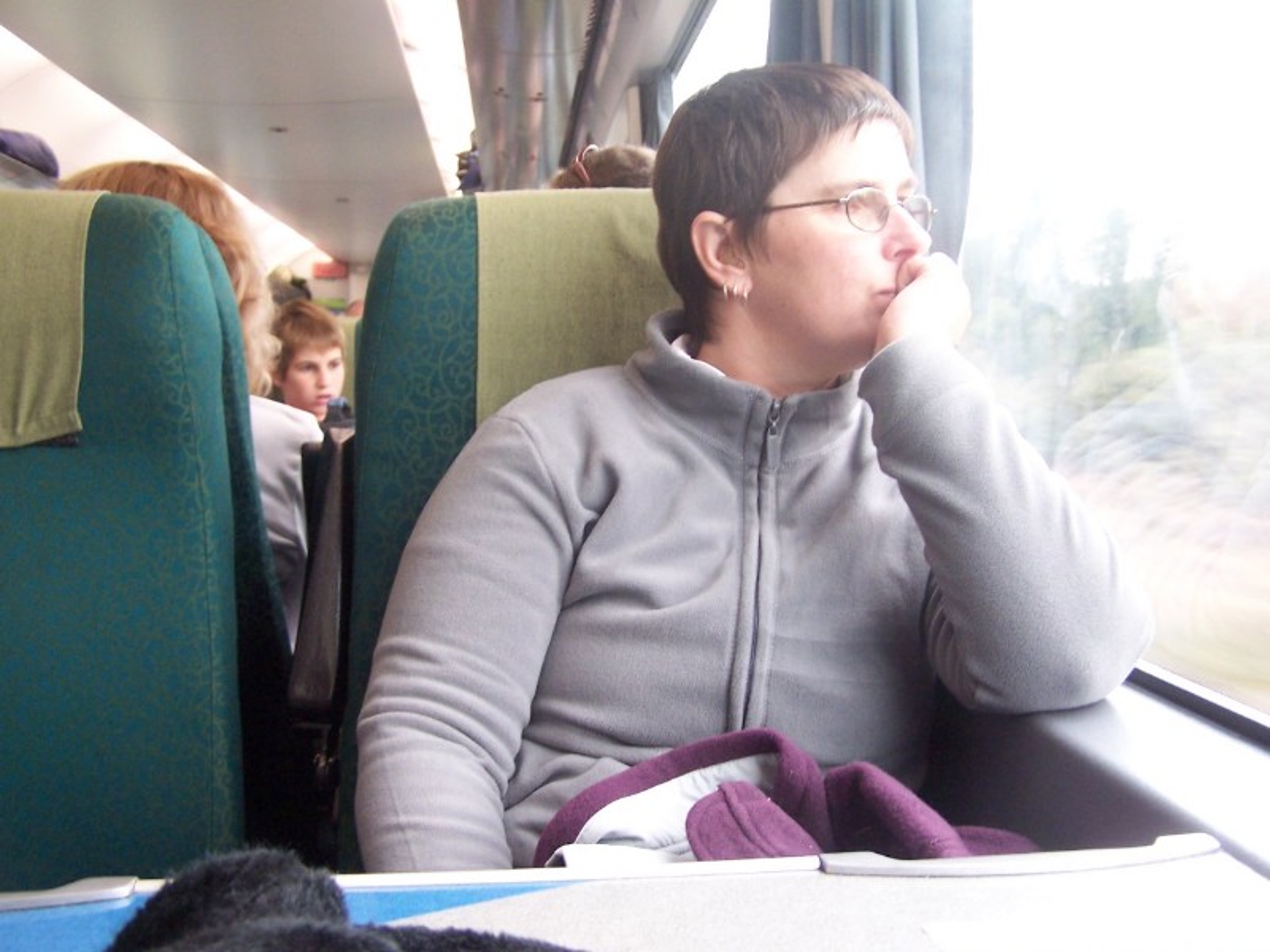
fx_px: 1394
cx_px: 635
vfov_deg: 37.7
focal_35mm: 38
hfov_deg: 49.0
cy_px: 476
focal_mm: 6.3
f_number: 2.8
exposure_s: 1/15
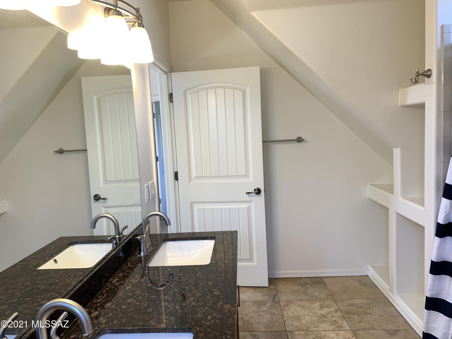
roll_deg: +3.4
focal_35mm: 26
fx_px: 339
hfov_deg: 67.3
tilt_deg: -2.3
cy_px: 170
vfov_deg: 53.1
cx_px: 226
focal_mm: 4.25
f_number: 1.8
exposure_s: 1/120
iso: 80
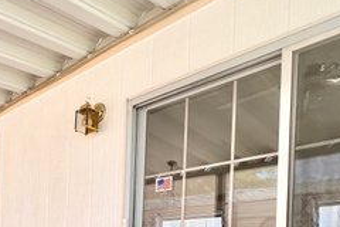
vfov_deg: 31.7
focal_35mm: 36
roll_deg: -1.8
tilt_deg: +0.4
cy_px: 262
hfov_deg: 48.1
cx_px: 40
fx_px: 340
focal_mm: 1.57
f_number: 1.8
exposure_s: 1/232
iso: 32
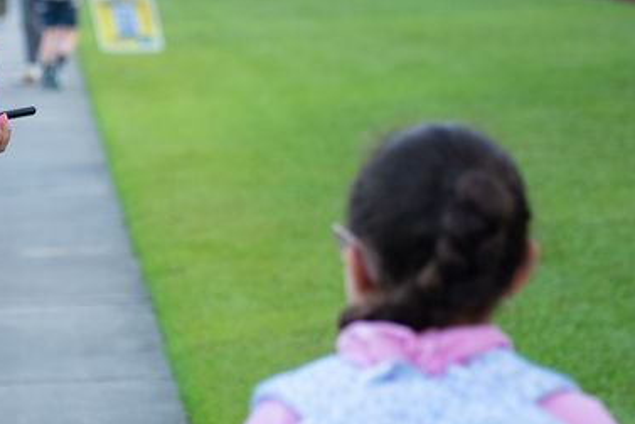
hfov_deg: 10.8
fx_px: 3354
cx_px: 71
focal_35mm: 190
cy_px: 141
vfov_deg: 7.2
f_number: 2.8
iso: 400
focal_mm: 70
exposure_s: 1/160
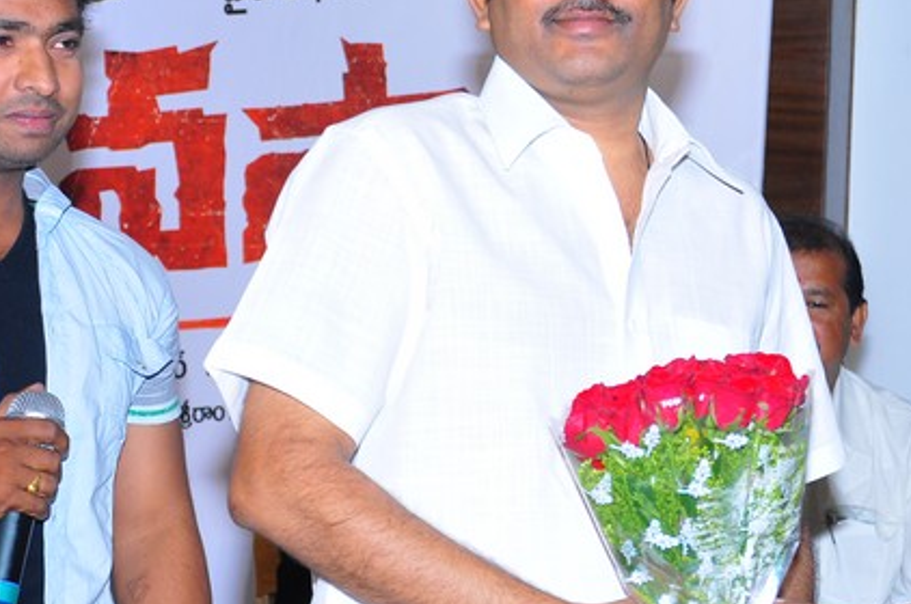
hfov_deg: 13.8
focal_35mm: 148
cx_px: 751
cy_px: 288
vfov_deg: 9.2
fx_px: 3739
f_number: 8
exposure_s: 1/125
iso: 320
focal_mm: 52
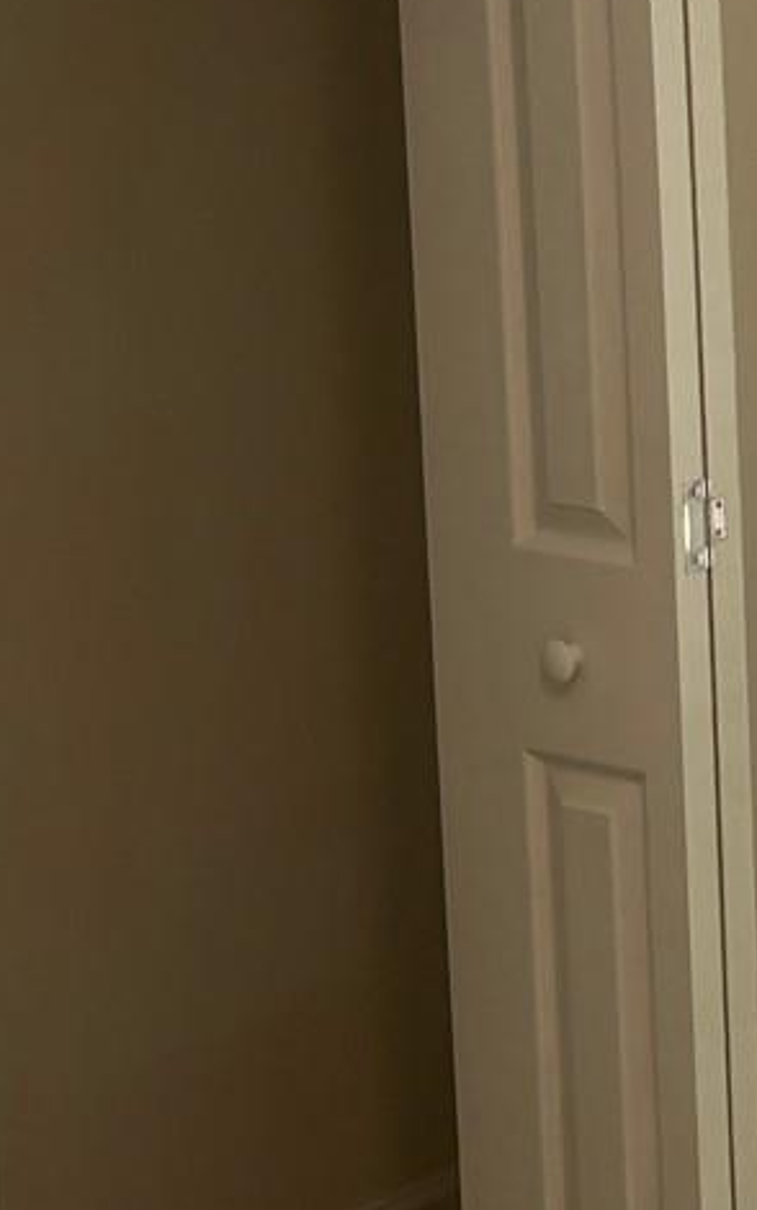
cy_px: 126
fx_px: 3959
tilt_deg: -6.9
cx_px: 1553
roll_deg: +0.9
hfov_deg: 10.1
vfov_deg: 17.1
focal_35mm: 120
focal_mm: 5.96
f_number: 1.6
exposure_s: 1/60
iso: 80
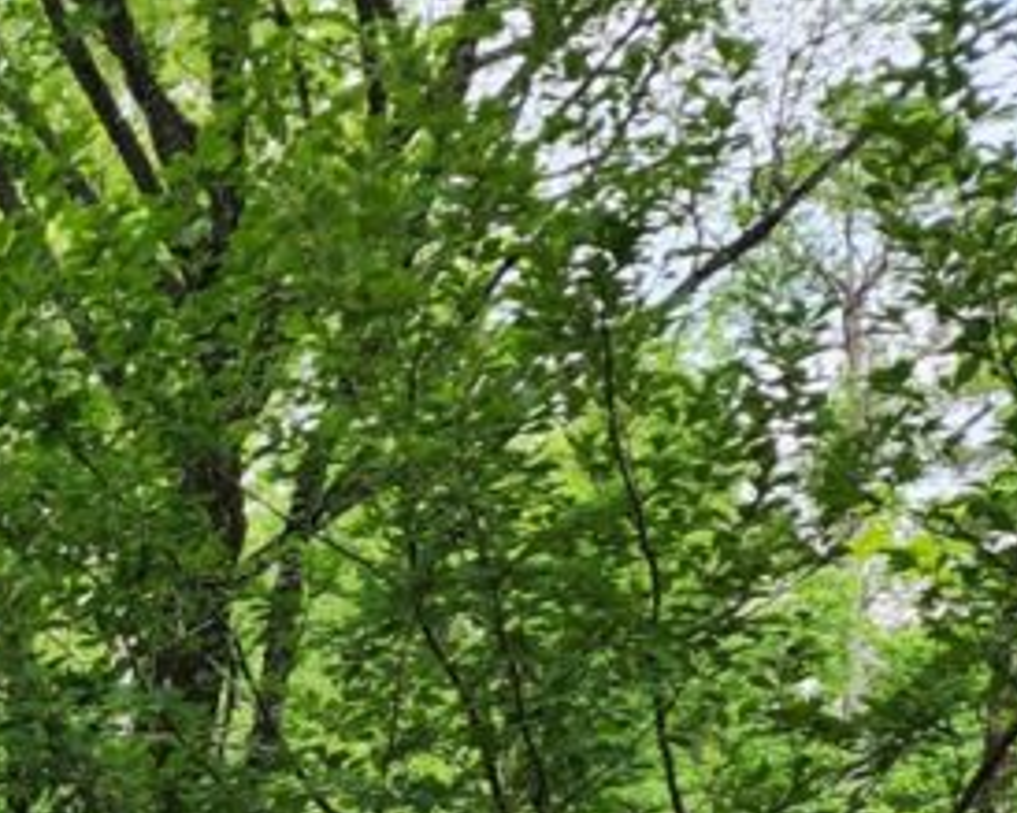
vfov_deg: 16.5
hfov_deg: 19.9
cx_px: -471
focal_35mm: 84
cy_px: 1244
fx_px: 2527
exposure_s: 1/180
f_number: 1.8
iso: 20
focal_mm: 6.4
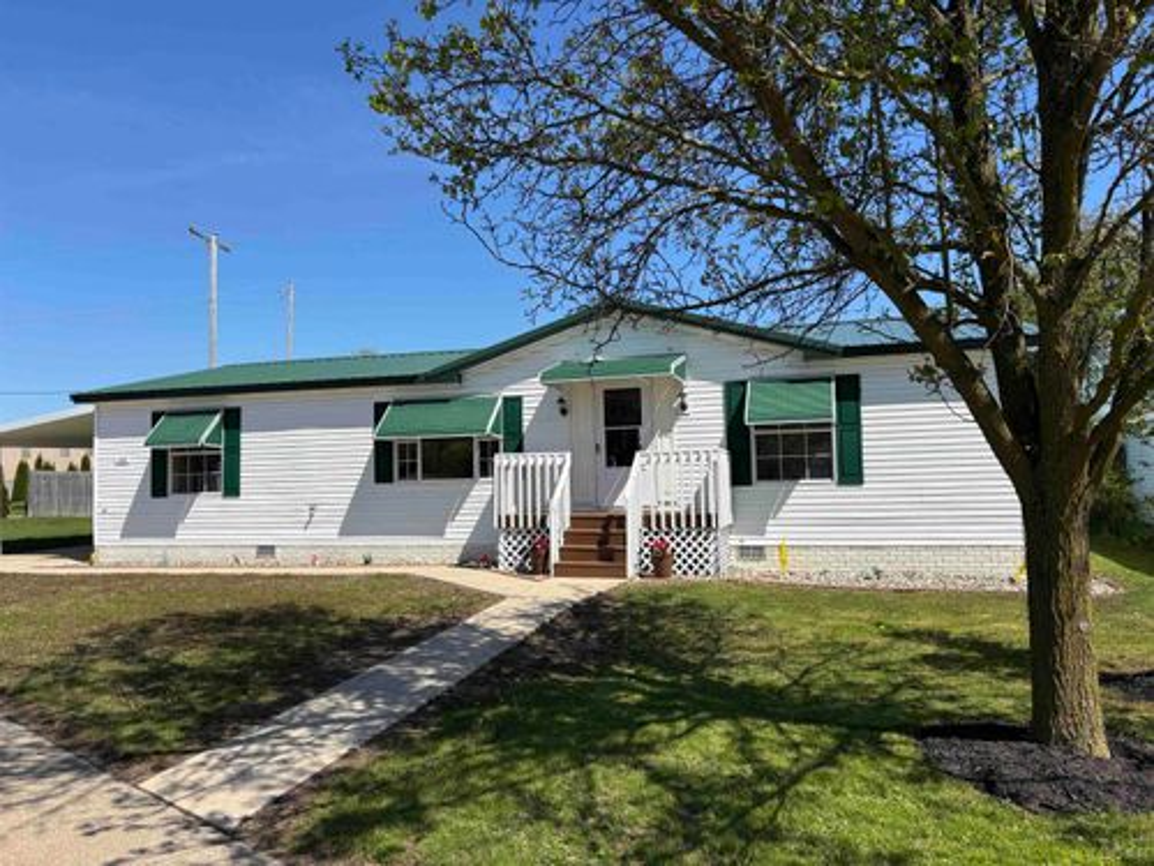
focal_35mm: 26
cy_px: 433
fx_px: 867
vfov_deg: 53.1
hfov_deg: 67.3
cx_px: 577
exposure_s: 1/3788
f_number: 1.6
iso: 50
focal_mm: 5.96
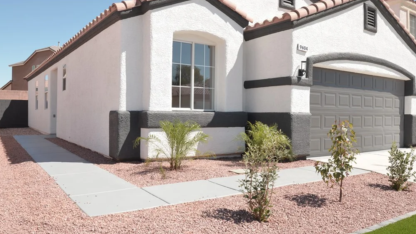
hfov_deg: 66.1
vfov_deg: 40.2
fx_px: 320
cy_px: 111
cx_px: 207
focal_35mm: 29
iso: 200
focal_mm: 18
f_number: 6.3
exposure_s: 1/400
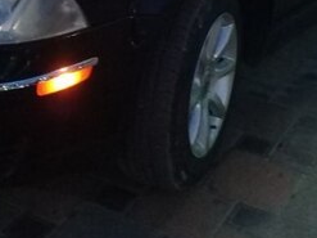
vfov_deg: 17.0
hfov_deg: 23.4
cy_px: -43
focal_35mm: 83
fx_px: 760
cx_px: 95
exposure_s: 1/17
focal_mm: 3.3
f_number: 2.2
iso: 400
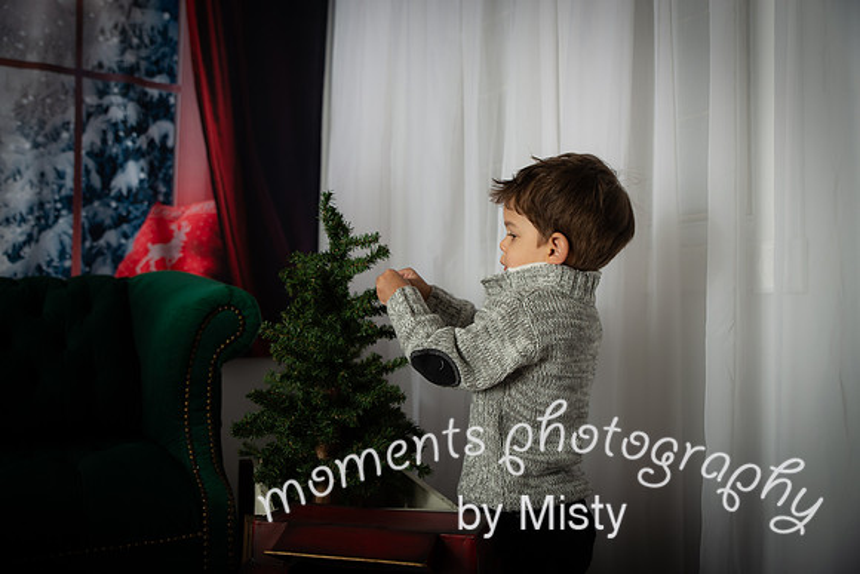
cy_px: 287
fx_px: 836
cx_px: 430
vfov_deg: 37.9
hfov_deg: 54.4
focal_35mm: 35
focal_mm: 35
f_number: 3.5
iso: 100
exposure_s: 1/160
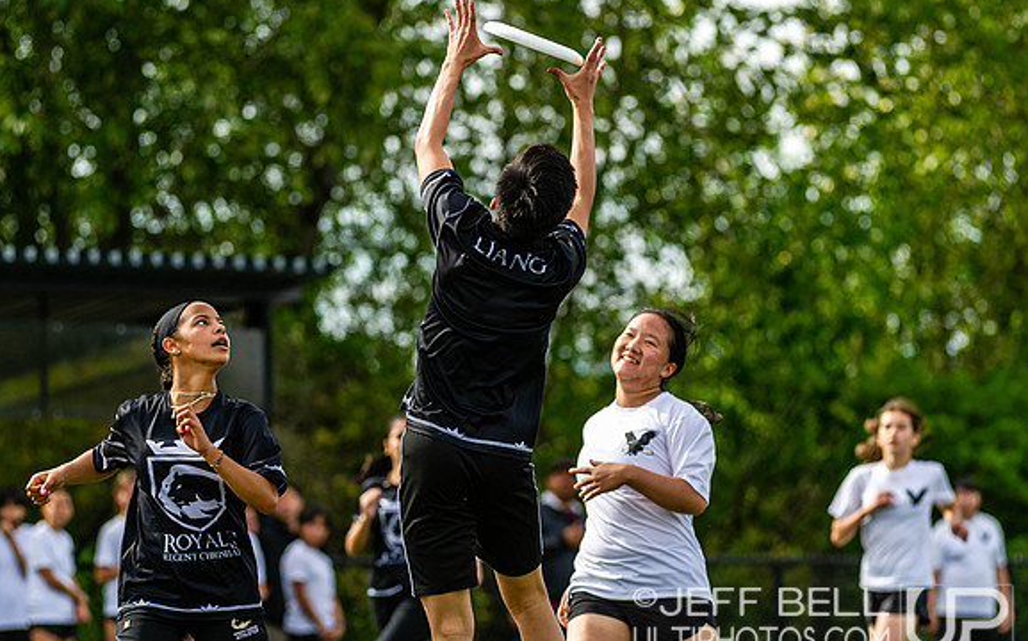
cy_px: 354
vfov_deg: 4.2
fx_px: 8737
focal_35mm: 312
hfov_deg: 6.7
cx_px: 515
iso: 200
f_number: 4
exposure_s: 1/1000
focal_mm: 200
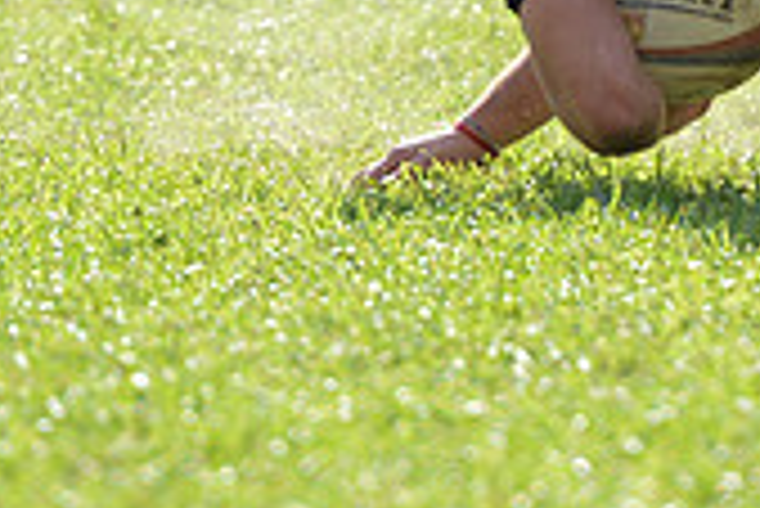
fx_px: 19586
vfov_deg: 1.5
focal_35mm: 927
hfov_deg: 2.2
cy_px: -263
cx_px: 1057
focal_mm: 270
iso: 320
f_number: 4
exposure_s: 1/800
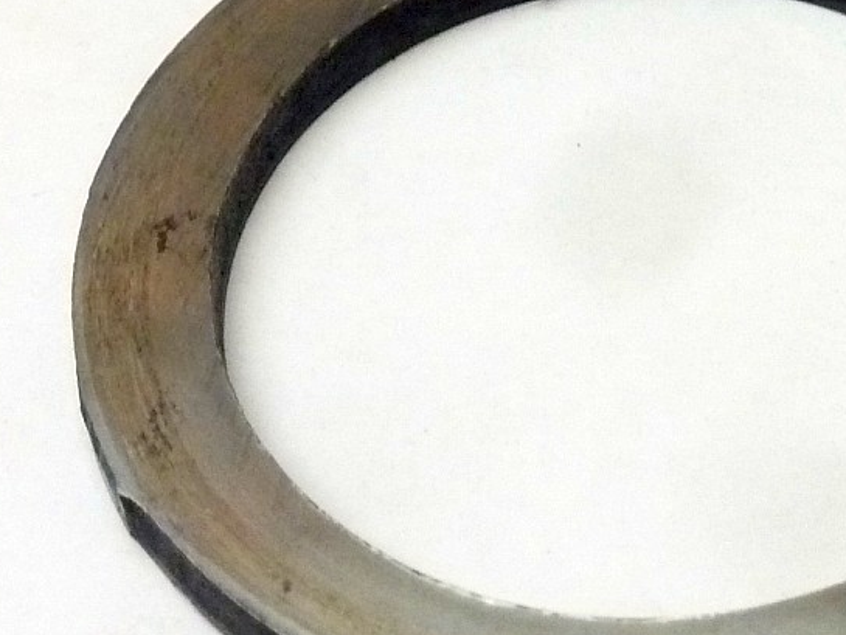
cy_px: 314
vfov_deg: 16.6
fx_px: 2176
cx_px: 651
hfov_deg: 21.8
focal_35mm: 89
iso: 400
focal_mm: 8.5
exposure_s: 1/40
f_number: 3.8
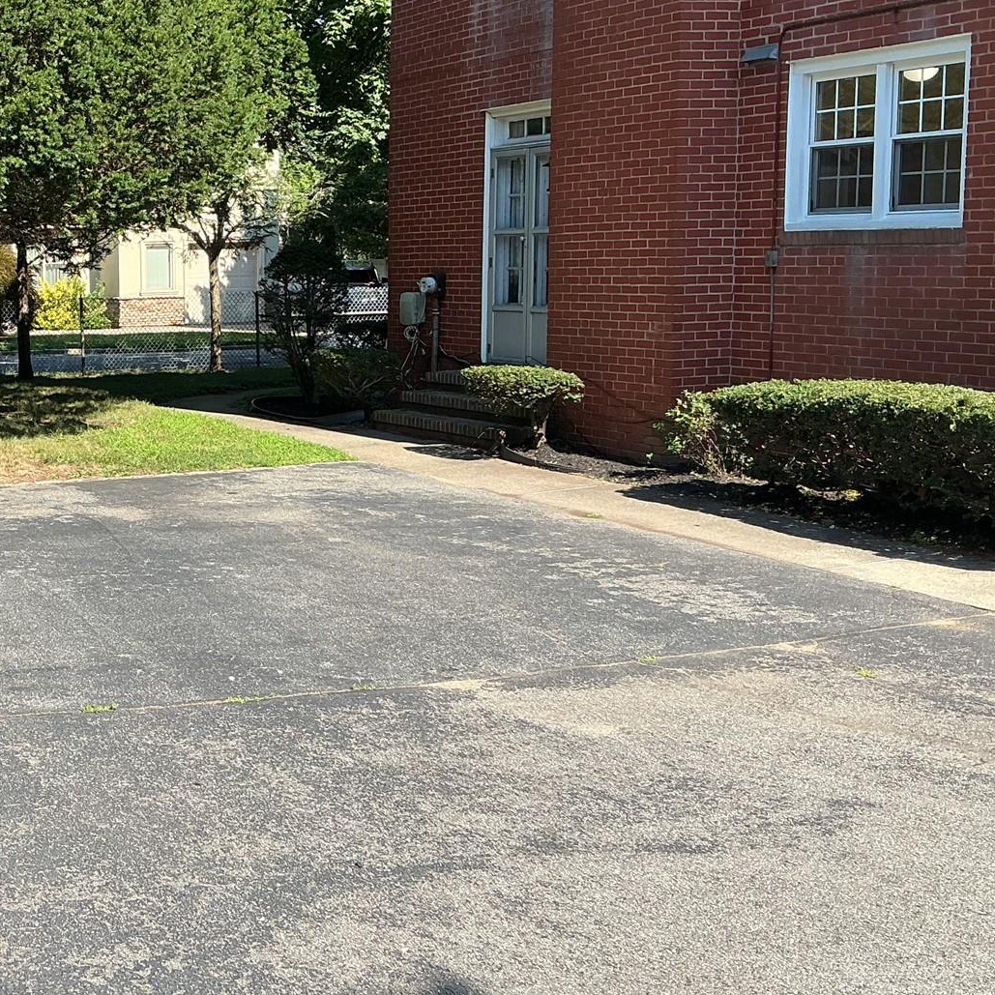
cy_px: 463
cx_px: 51
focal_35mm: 51
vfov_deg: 33.4
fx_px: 1659
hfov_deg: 31.4
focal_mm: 3
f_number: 1.8
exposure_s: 1/657
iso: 25
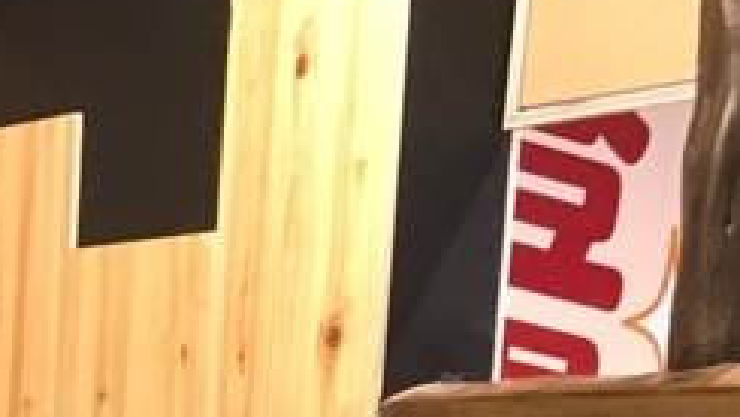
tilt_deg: -12.5
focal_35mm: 132
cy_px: 1070
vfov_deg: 8.3
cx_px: -453
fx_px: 2591
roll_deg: +0.4
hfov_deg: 14.8
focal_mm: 4.15
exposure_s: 1/17
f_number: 2.2
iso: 200
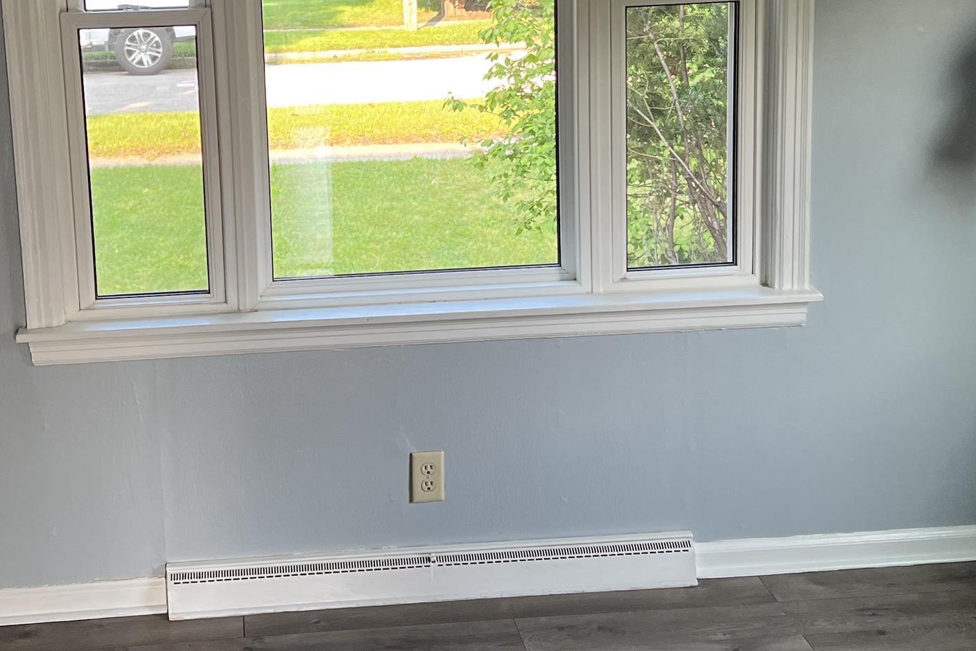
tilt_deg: -11.2
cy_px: 184
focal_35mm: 59
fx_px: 1600
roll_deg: +1.2
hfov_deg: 33.7
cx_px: 358
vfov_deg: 22.8
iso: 100
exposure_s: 1/121
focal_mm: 5.7
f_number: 1.5
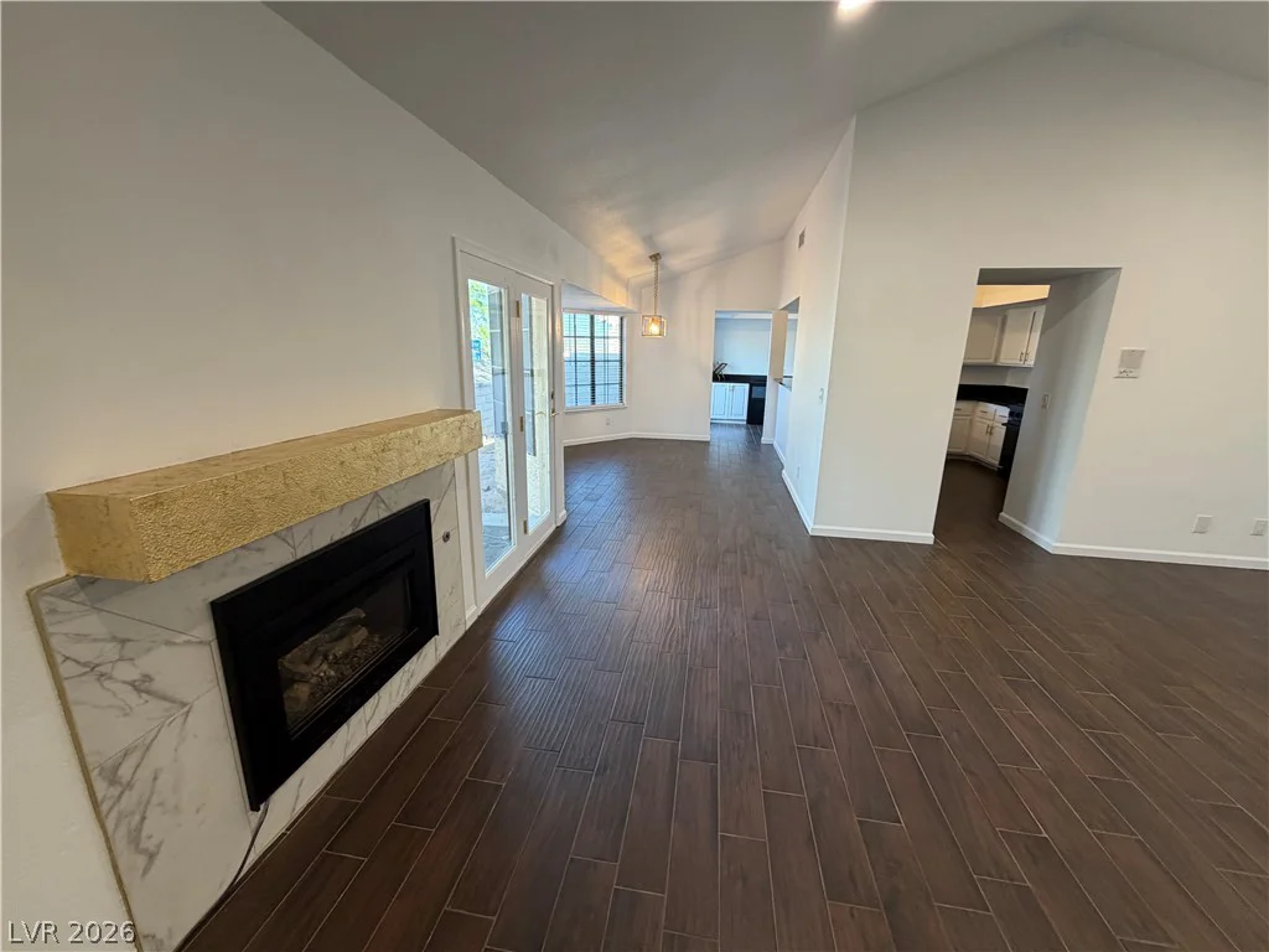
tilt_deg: -14.0
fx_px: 513
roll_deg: +0.1
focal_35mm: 14
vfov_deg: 85.7
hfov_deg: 102.1
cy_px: 476
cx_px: 634
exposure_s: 1/60
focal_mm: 2.22
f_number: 2.2
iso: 250
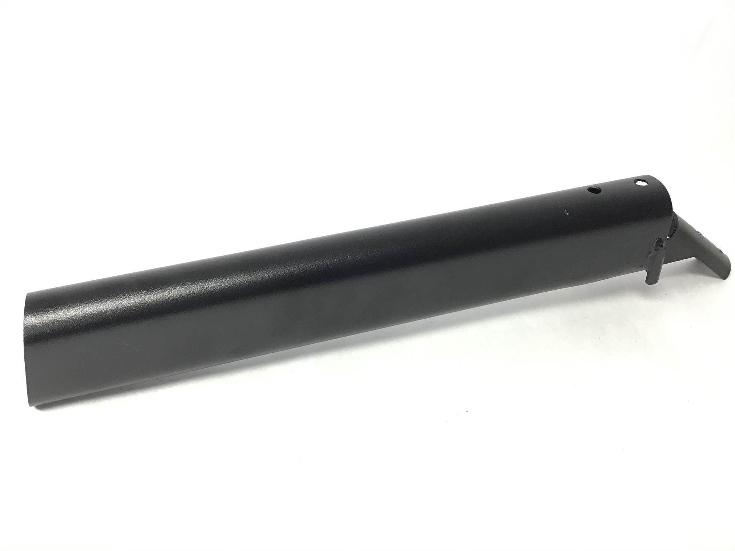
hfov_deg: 58.4
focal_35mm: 31
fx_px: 658
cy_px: 276
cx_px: 368
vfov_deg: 45.4
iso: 50
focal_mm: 3.3
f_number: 2.4
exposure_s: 1/30
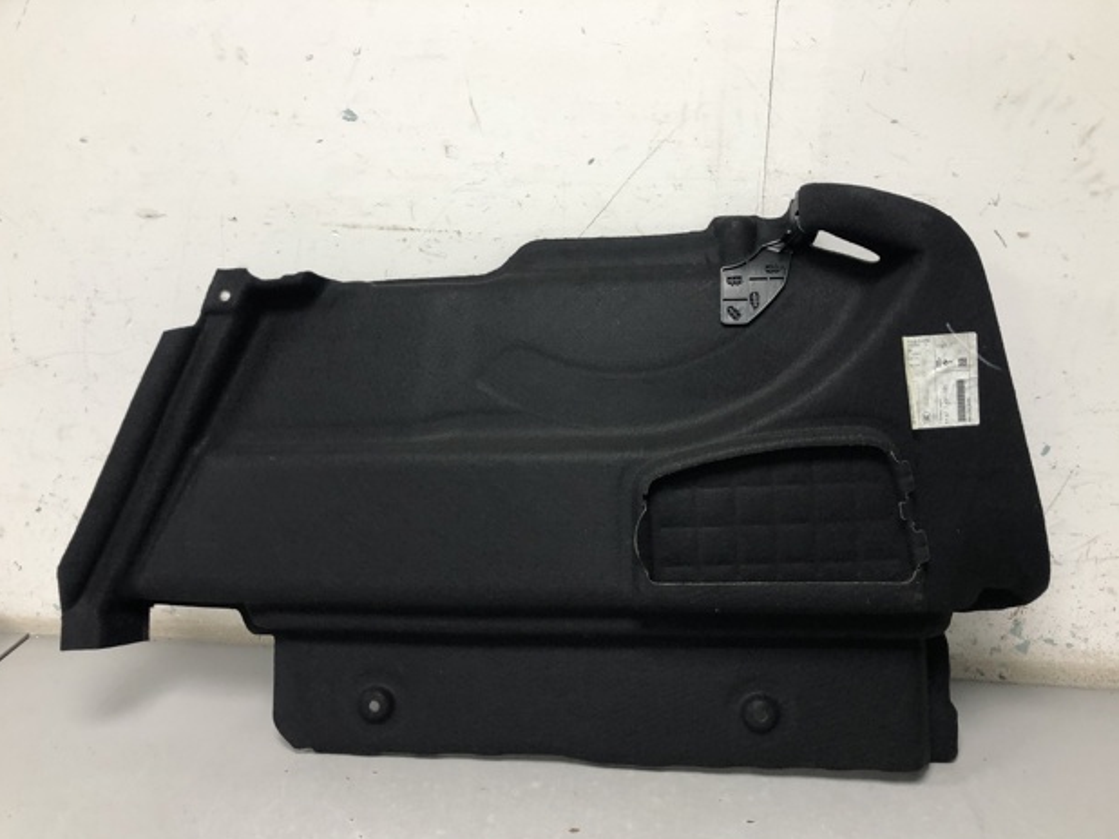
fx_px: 937
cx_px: 574
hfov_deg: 61.7
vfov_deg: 48.2
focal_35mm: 29
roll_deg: +2.2
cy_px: 428
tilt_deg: -17.1
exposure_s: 1/25
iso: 40
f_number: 1.8
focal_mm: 4
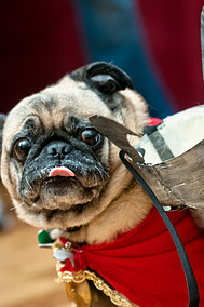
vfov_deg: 10.8
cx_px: 120
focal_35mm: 190
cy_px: 132
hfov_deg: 7.2
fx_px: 1617
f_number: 2.8
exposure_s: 1/200
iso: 200
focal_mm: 80
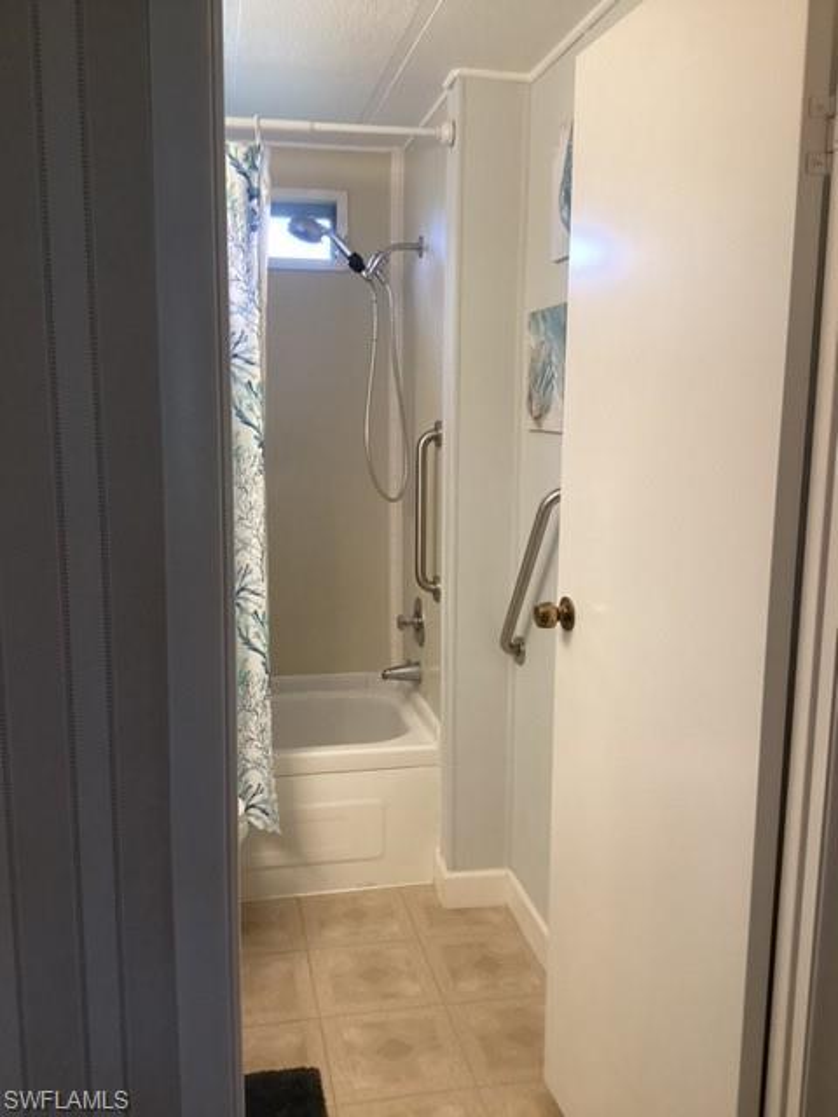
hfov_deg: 45.4
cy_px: 558
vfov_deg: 58.4
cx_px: 419
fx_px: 1001
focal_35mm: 31
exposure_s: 1/60
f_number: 2.4
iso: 160
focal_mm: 3.3
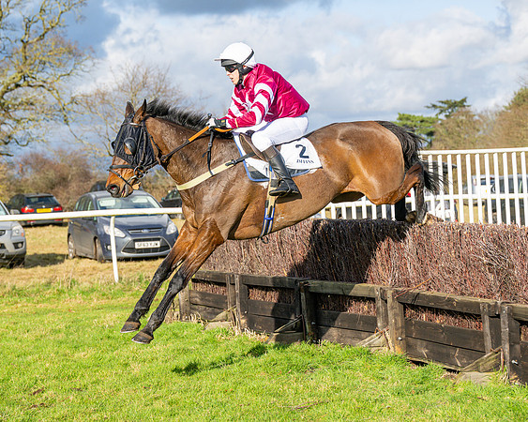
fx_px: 1544
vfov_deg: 15.6
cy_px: 229
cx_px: 288
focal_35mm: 99
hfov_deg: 19.4
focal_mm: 70
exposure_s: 1/2500
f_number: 4
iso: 200
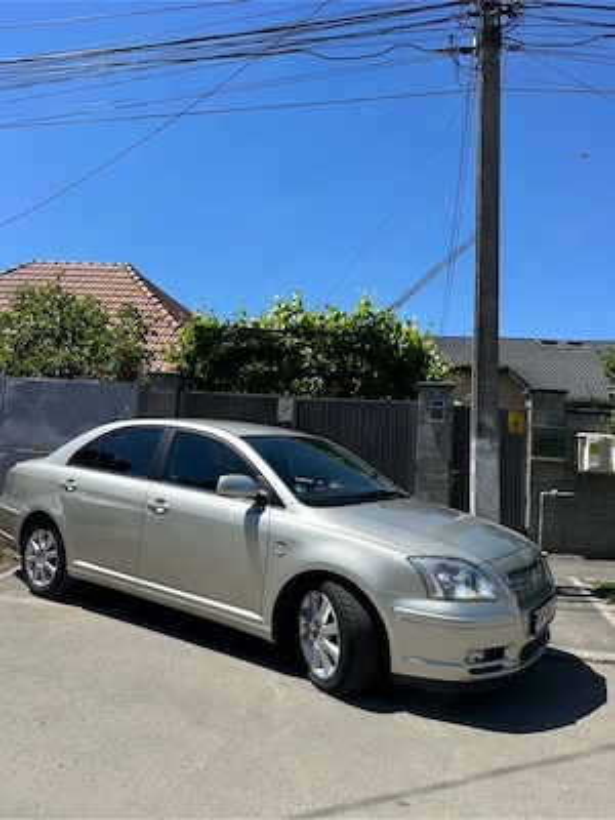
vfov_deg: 71.6
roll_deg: -3.9
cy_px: 410
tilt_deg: +4.9
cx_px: 308
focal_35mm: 24
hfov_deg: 56.8
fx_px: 569
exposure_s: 1/4348
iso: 80
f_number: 1.78
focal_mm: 6.86
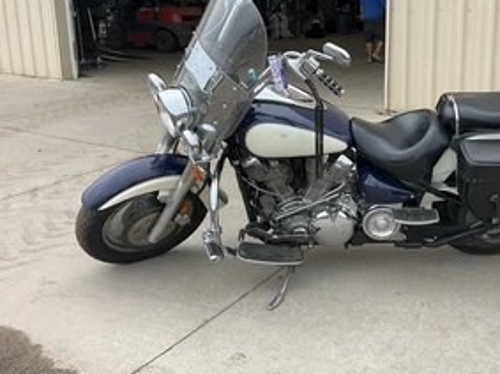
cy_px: 129
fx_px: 592
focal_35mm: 41
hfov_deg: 44.8
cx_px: 352
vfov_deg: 34.8
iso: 20
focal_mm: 3
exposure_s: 1/122
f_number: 1.8
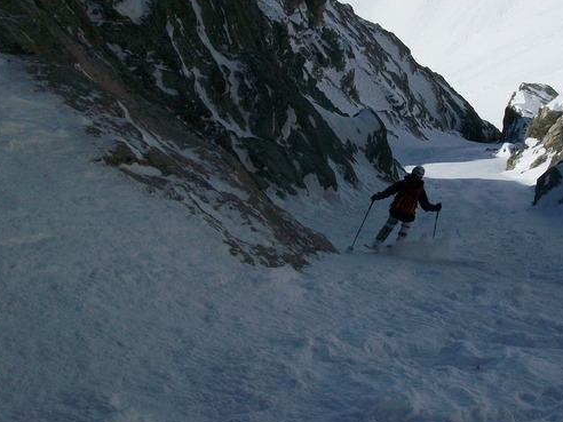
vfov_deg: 28.0
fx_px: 846
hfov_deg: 35.7
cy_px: 168
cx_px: 442
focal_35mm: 52
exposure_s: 1/1280
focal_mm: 5.7
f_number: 5.5
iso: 64
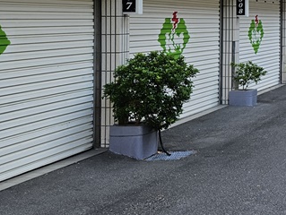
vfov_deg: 19.9
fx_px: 596
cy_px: 5
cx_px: 447
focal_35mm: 72
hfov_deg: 21.8
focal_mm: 5.4
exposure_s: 1/120
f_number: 1.8
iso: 40
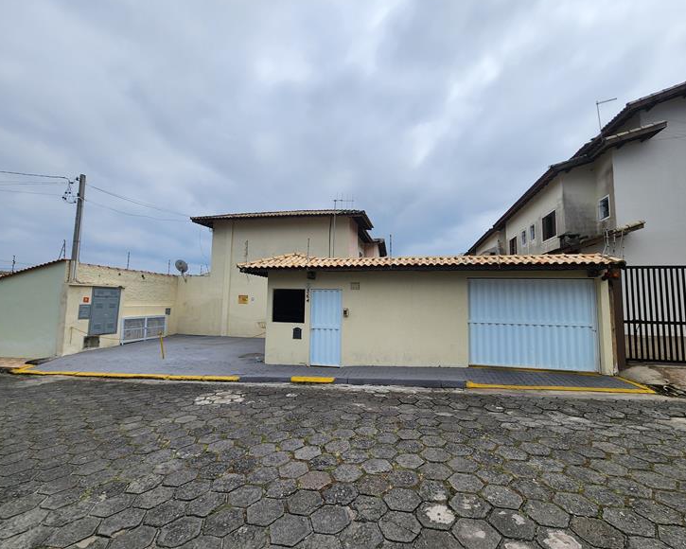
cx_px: 352
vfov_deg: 88.0
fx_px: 284
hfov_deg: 100.7
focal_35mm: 14
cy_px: 274
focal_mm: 2.2
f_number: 2.2
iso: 50
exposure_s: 1/4098
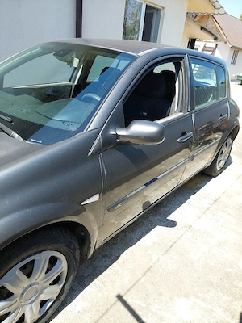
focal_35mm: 25
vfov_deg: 69.4
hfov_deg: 54.9
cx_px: 121
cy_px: 162
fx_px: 233
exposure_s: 1/667
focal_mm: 5.23
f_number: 1.8
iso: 40
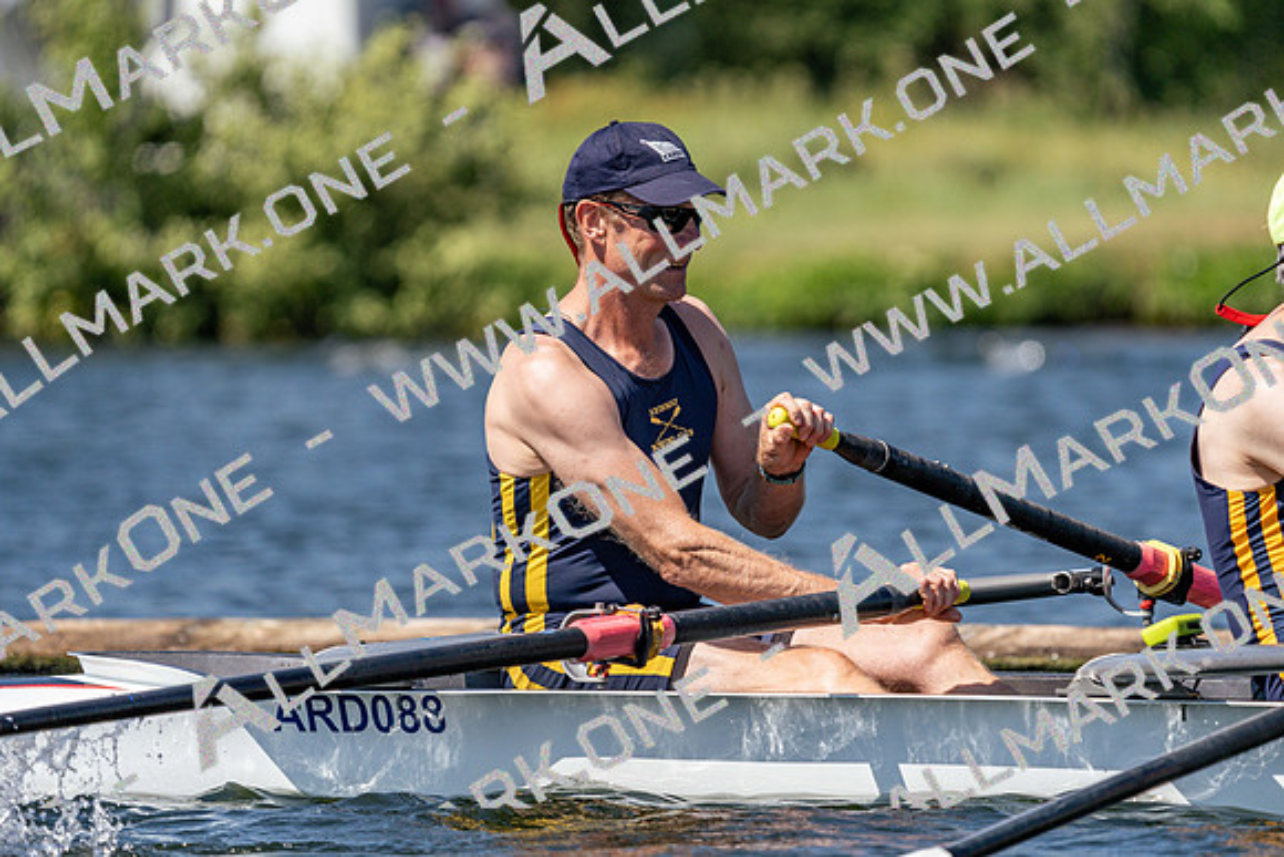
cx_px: 642
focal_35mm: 422
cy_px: 428
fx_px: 15054
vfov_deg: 3.3
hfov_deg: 4.9
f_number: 6.3
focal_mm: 422
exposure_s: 1/2000
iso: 250
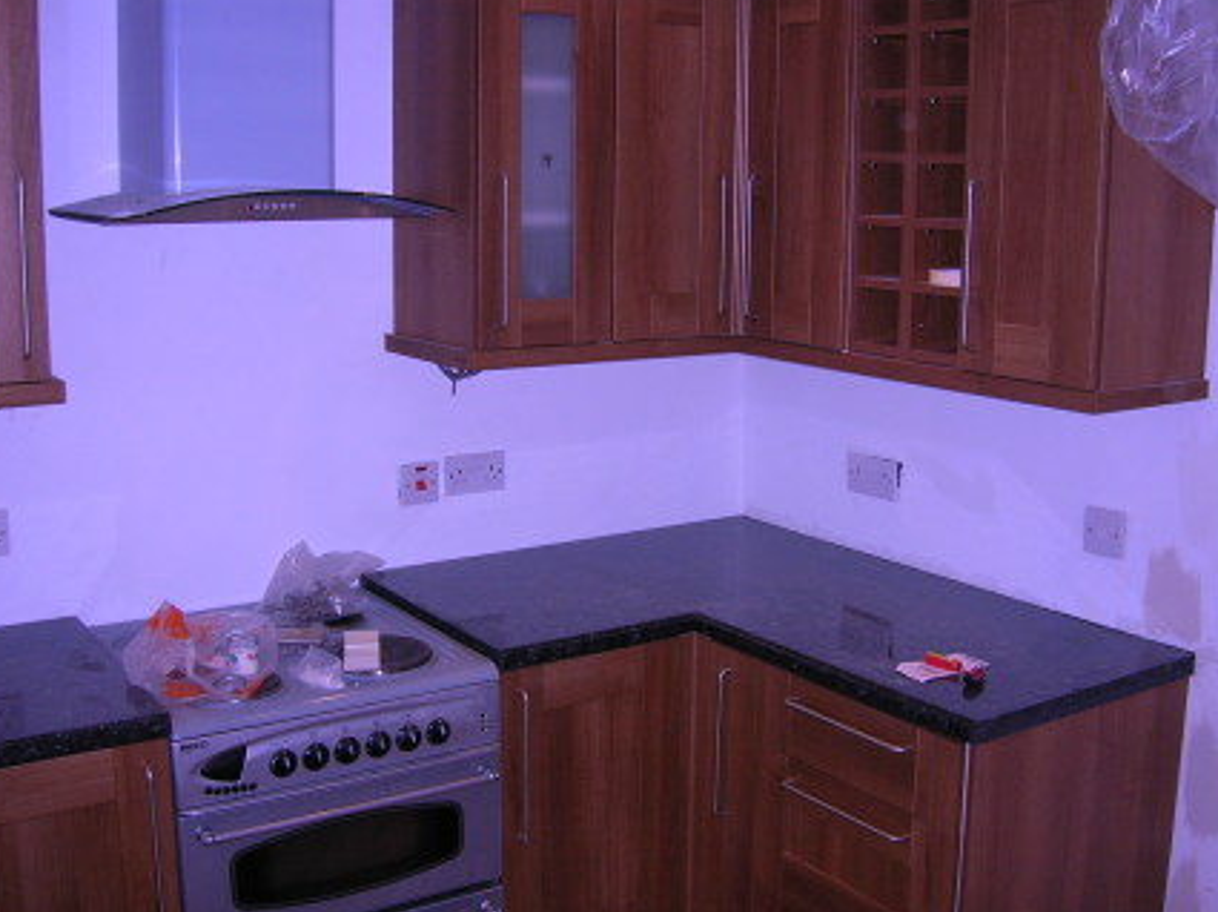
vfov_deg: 35.1
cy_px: 459
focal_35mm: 41
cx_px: 602
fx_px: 1441
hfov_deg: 45.8
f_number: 2.9
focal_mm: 5.7
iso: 50
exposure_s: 1/60.1
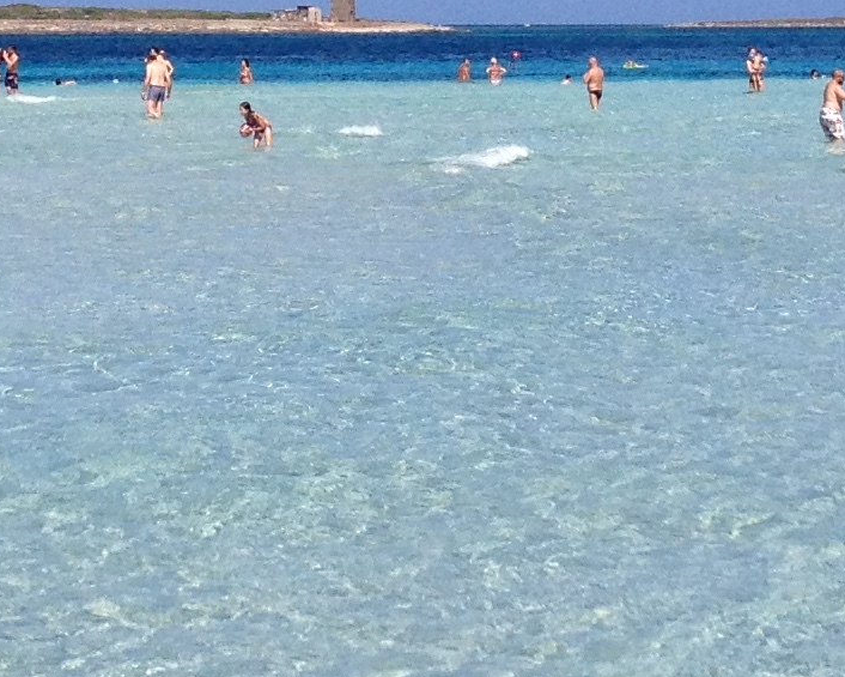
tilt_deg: -2.6
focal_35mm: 158
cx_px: 464
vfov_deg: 9.7
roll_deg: -0.1
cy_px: 38
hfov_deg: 12.2
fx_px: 3952
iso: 50
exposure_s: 1/2513
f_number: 2.4
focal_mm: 4.28
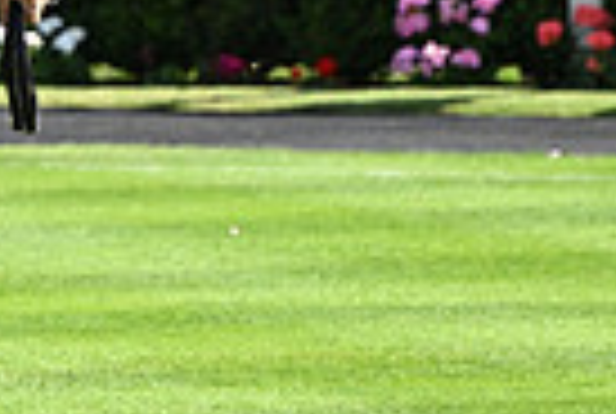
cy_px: -254
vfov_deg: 1.6
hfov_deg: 2.4
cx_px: -634
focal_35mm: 845
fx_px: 14490
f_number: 5.6
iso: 500
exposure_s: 1/1250
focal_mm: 200
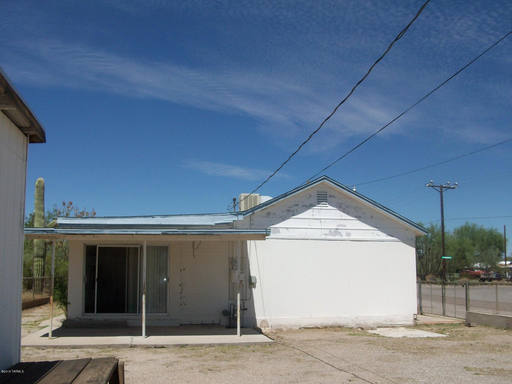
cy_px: 192
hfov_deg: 54.0
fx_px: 503
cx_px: 256
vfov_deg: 41.8
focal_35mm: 34
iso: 64
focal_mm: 5.7
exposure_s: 1/630
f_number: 5.5
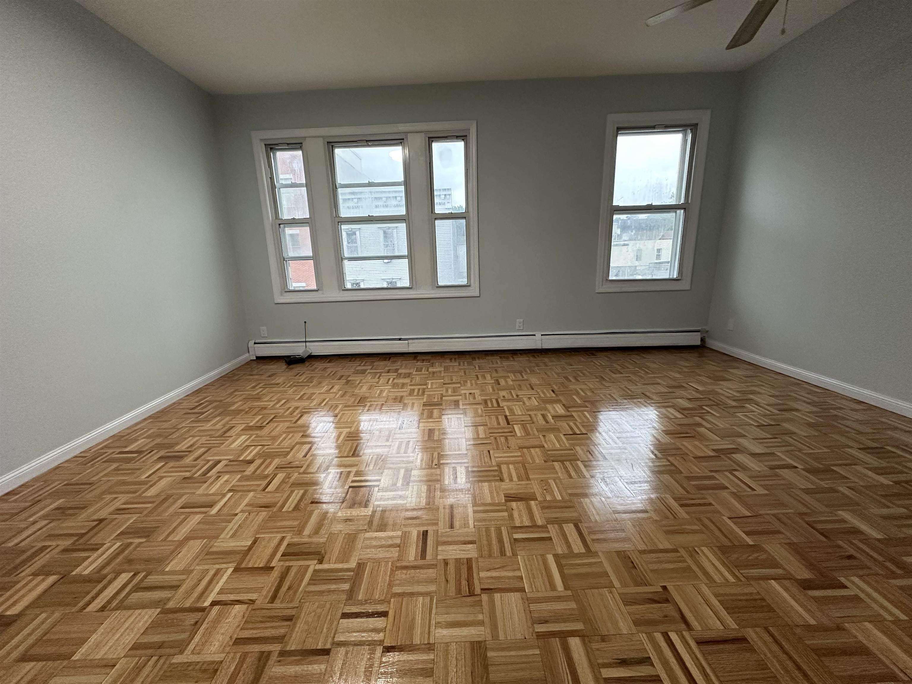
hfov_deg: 102.1
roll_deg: +0.8
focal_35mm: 14
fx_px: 369
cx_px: 456
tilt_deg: -13.9
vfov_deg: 85.7
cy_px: 342
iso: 250
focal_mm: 2.22
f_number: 2.2
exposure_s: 1/120
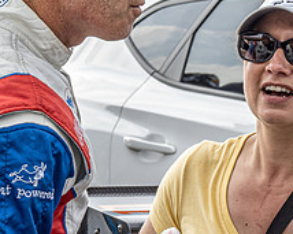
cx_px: 175
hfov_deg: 3.8
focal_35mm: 504
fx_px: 4369
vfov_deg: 3.1
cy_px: 58
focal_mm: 86
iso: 200
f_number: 13
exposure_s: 1/60
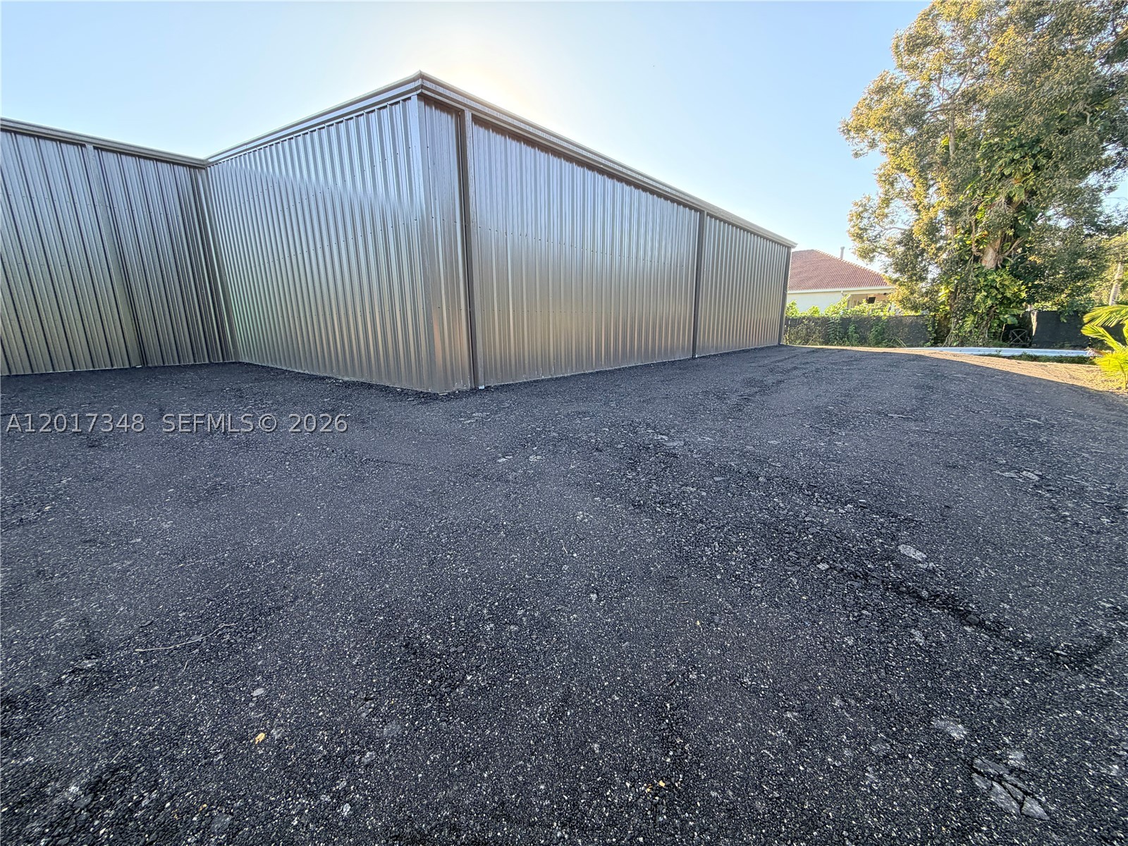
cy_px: 423
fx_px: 456
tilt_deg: -12.5
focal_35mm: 14
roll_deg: +0.5
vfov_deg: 85.7
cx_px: 564
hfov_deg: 102.1
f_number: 2.2
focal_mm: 2.22
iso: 50
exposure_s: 1/138
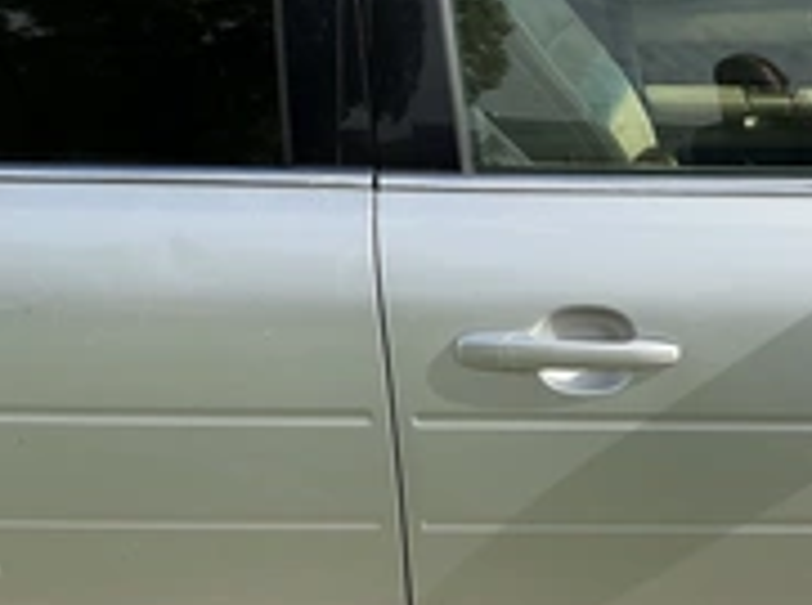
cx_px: 785
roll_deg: -2.5
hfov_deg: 29.5
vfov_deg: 23.6
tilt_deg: -17.8
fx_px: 1451
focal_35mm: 62
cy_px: 300
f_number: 1.8
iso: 25
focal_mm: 3
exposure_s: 1/1626
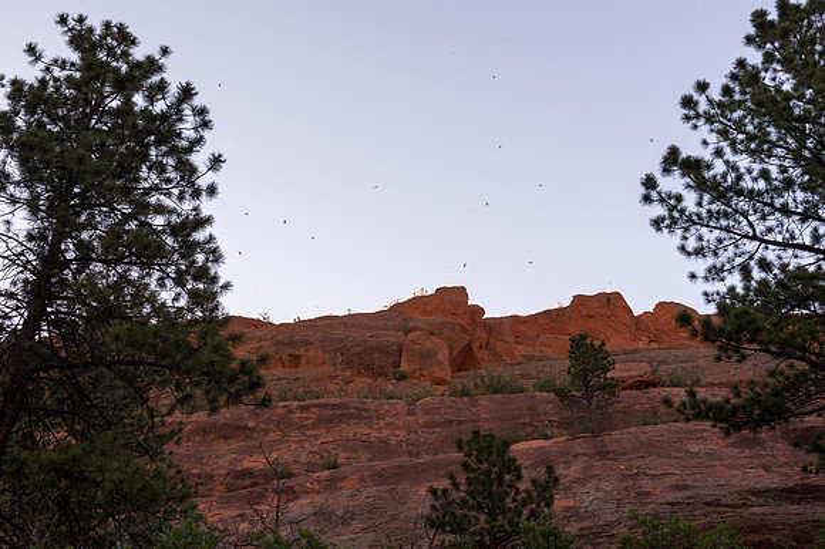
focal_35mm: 50
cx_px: 412
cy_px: 274
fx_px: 1145
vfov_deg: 27.0
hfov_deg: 39.6
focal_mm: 50
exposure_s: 1/160
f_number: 9
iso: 360
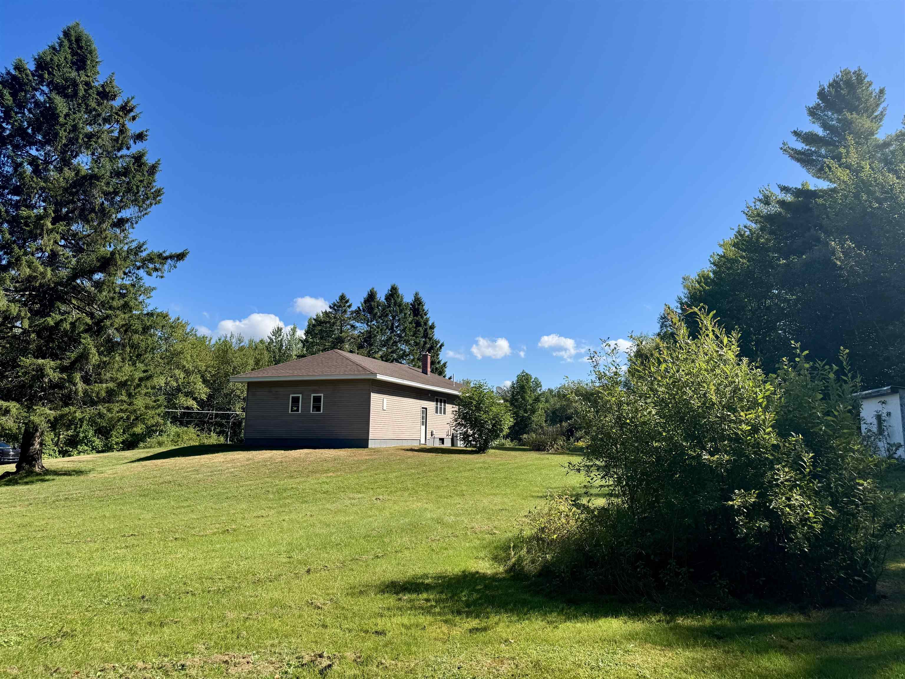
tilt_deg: +8.0
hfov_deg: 71.6
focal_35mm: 24
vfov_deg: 56.8
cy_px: 340
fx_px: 627
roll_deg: -0.8
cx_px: 452
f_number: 1.78
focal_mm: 6.76
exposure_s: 1/4608
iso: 80
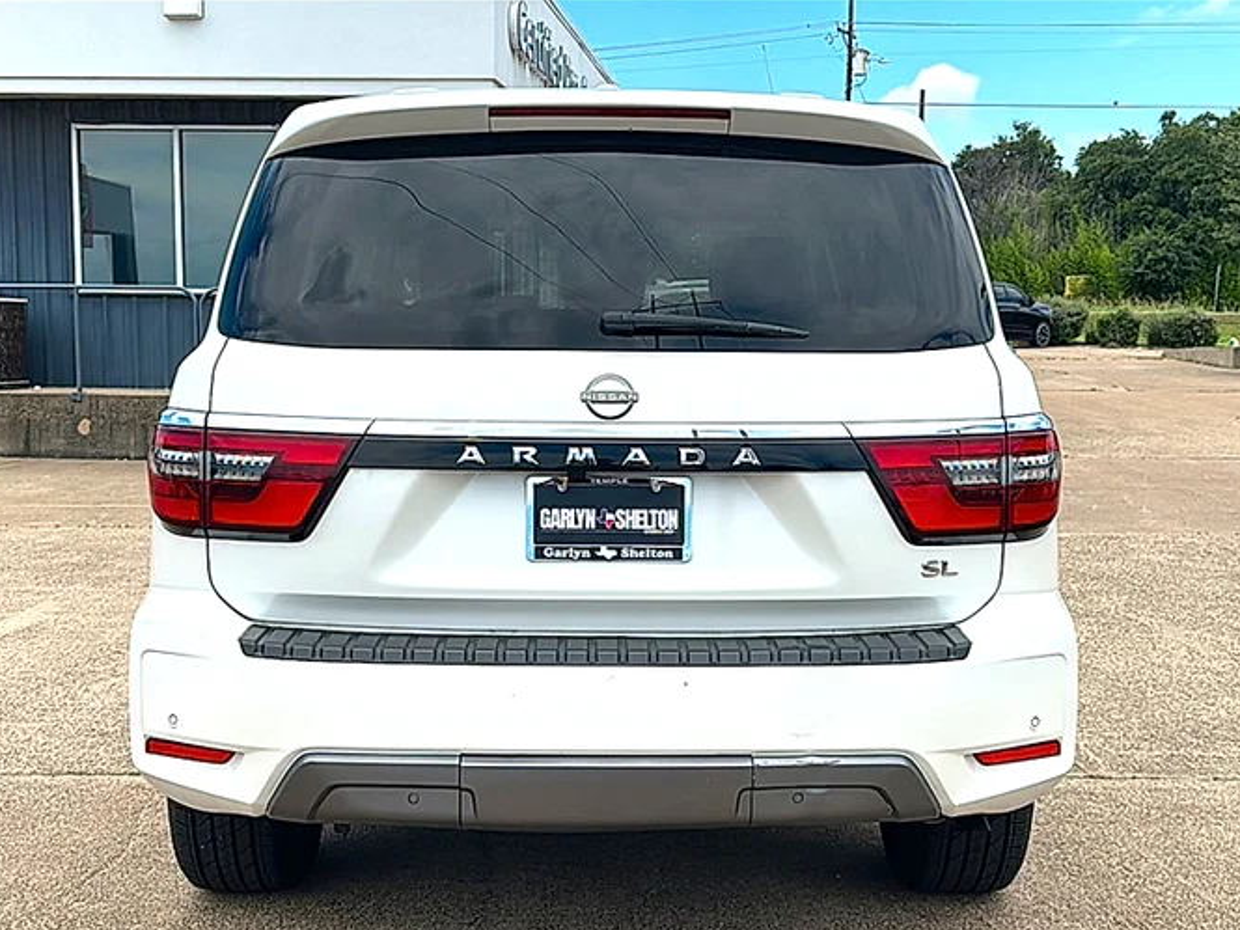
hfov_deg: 46.8
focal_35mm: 40
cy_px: 487
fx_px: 1433
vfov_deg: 36.0
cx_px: 628
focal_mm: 6.86
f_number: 1.78
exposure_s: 1/4808
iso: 80
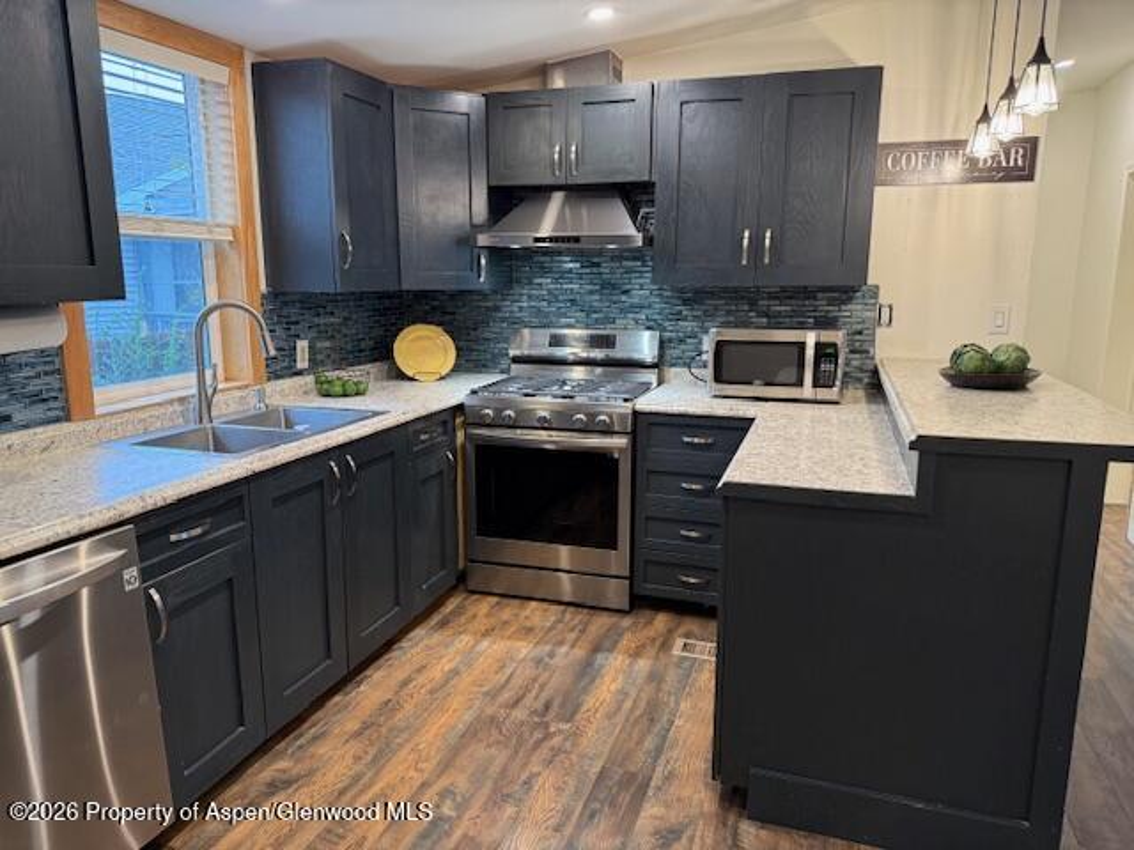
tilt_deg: -9.5
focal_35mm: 24
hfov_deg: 71.6
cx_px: 567
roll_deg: +0.0
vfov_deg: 56.8
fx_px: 786
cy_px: 425
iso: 250
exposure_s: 1/60
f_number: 1.78
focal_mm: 6.76
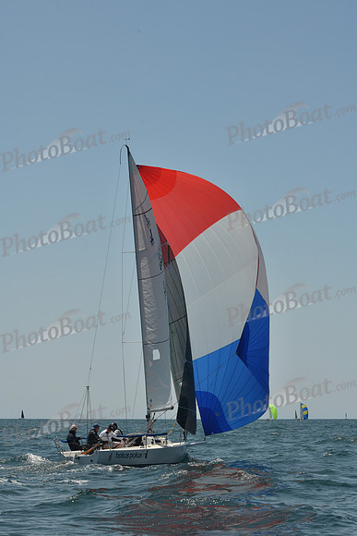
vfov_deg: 28.8
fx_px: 1041
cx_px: 178
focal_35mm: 70
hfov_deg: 19.5
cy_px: 268
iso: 320
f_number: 10
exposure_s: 1/640
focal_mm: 70
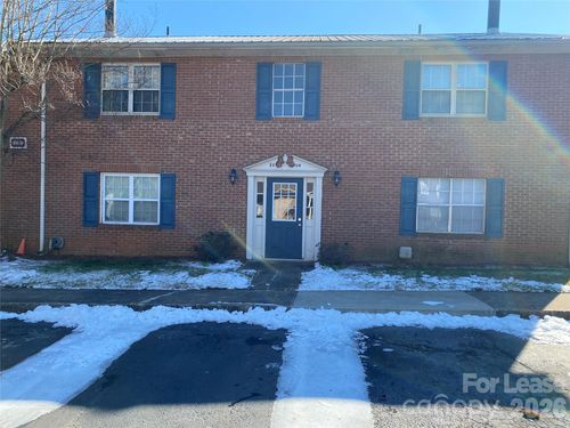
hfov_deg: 67.3
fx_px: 428
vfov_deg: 53.1
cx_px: 285
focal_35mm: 26
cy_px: 214
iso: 32
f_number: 1.8
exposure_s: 1/715
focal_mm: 4.25
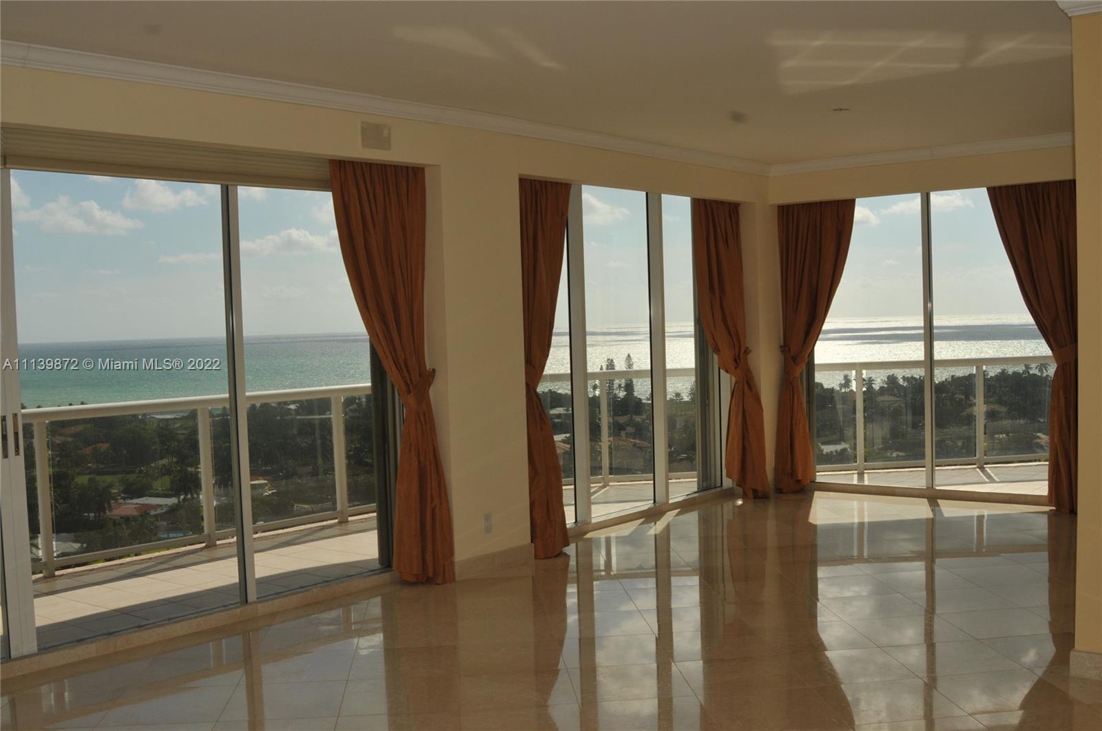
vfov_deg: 36.8
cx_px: 551
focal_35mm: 36
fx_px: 1100
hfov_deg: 53.2
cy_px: 366
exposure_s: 1/250
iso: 250
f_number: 10
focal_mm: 24
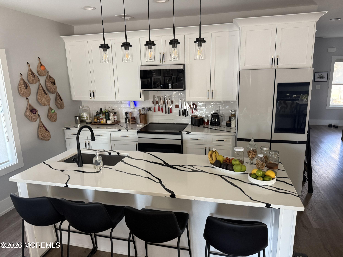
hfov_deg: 71.6
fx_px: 238
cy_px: 128
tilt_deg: -11.3
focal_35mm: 24
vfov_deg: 56.8
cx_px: 172
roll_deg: +1.7
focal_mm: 6.76
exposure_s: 1/60
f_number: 1.78
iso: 250
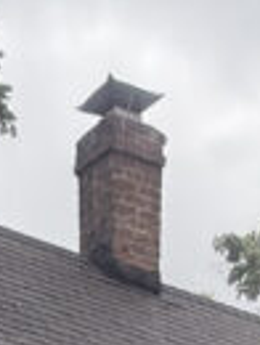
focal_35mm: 110
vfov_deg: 12.4
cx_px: 109
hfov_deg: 13.5
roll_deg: -2.4
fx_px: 1098
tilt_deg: -8.8
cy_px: 910
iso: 50
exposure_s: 1/171
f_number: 2.2
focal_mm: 2.22
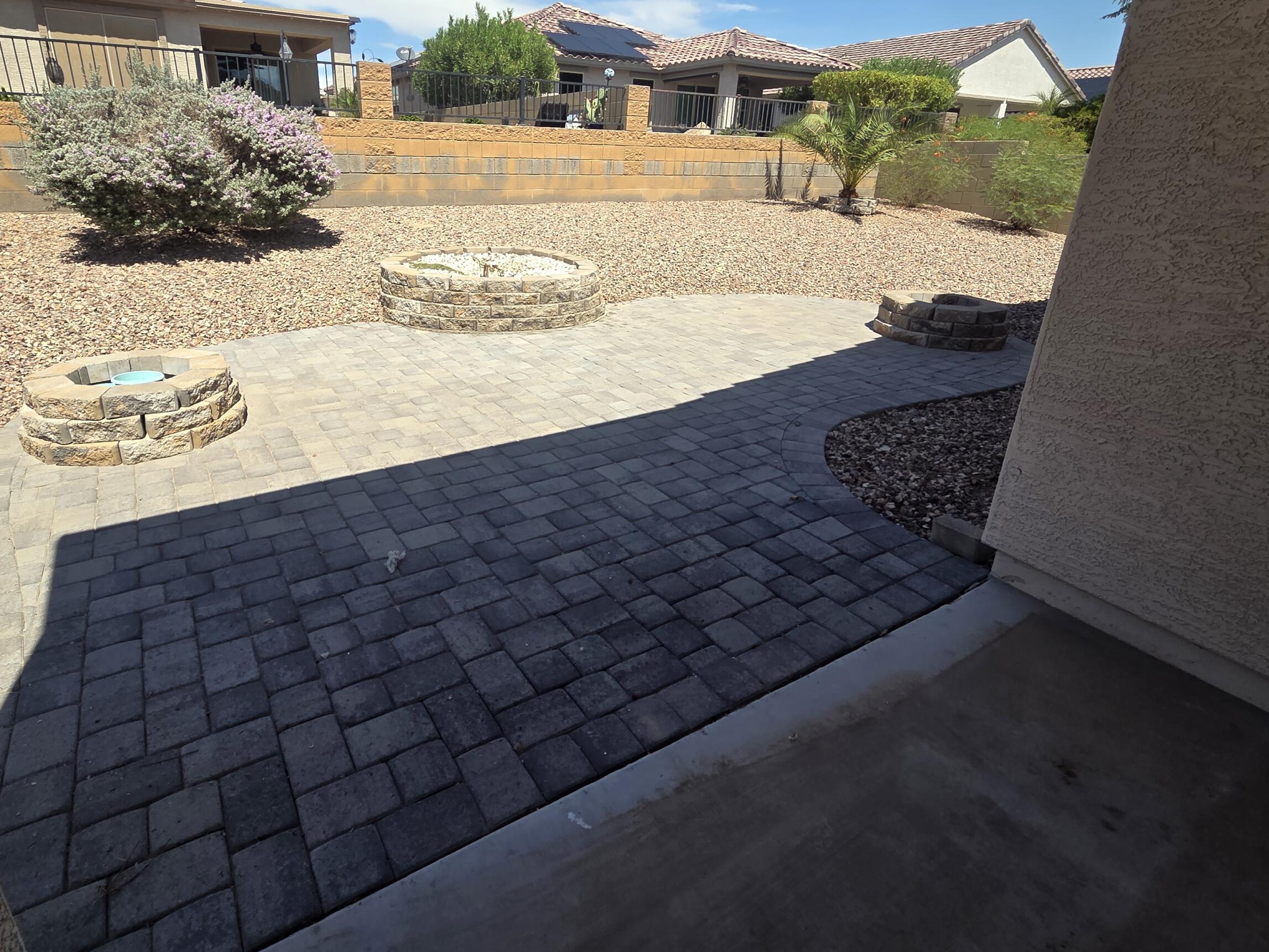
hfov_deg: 90.3
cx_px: 538
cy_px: 404
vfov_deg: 74.3
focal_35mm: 17
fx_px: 623
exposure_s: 1/1429
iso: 50
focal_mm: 2.2
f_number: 2.2
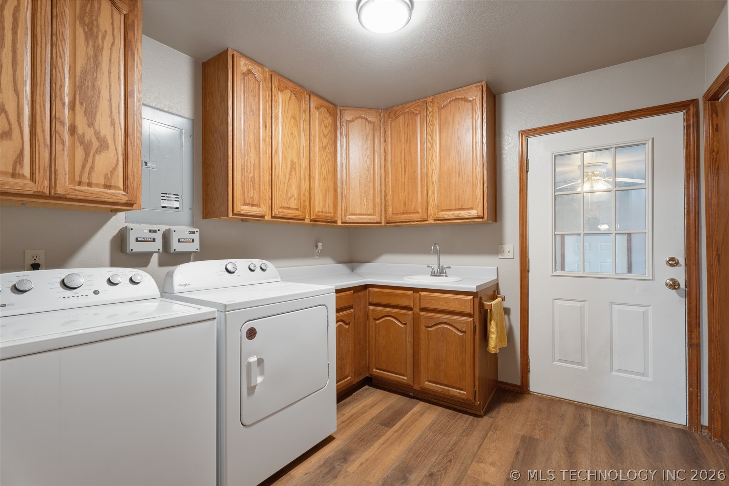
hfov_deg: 96.7
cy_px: 243
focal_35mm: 16
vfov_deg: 73.7
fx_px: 324
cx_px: 364
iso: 160
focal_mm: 16
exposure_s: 2
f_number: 8
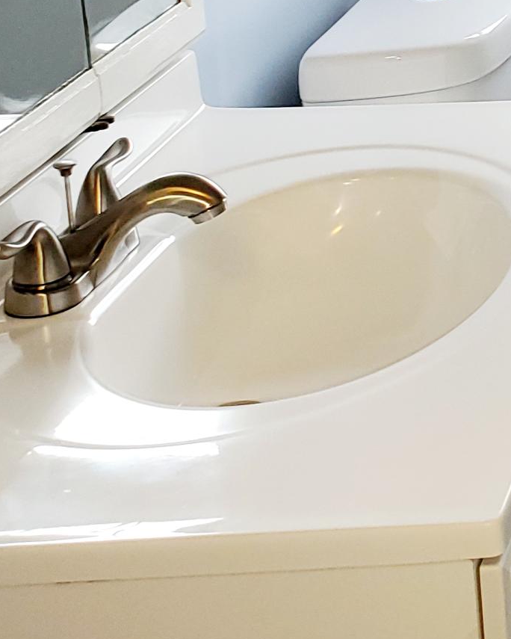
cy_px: -125
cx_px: 1021
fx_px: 1683
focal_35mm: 89
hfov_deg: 14.4
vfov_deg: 20.2
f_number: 2.4
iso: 80
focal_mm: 4.3
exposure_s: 1/60
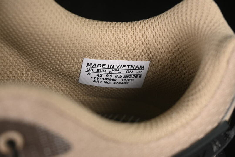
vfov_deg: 18.2
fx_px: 490
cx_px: 118
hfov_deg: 27.0
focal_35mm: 75
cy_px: 78
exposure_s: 1/60
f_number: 6.3
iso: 160
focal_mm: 50
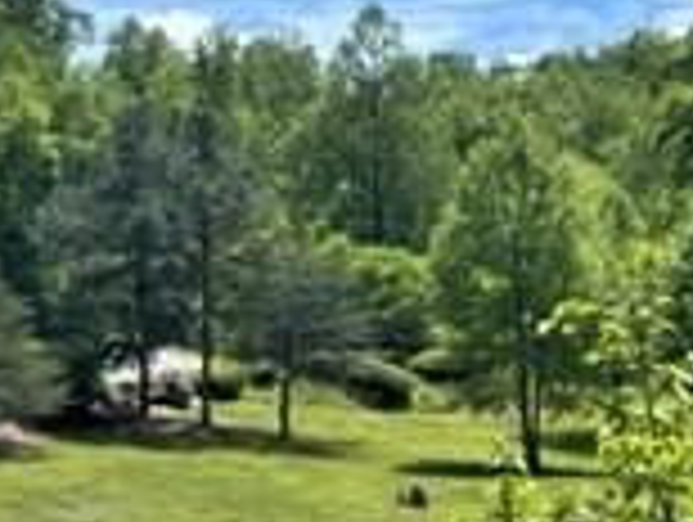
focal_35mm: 108
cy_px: 405
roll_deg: -0.3
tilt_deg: +3.3
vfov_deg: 13.7
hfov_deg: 14.9
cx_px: -698
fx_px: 2165
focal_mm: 4.2
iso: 32
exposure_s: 1/3300
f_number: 1.6
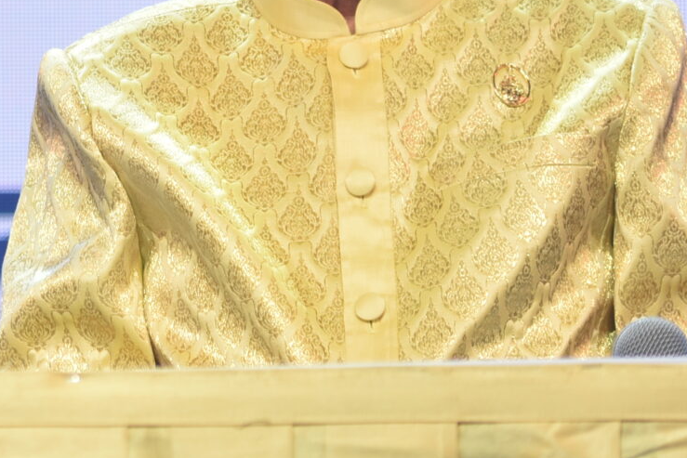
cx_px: -243
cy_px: -231
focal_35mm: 641
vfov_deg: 2.1
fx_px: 12234
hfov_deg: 3.2
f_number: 3.5
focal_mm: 185
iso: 320
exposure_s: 1/200
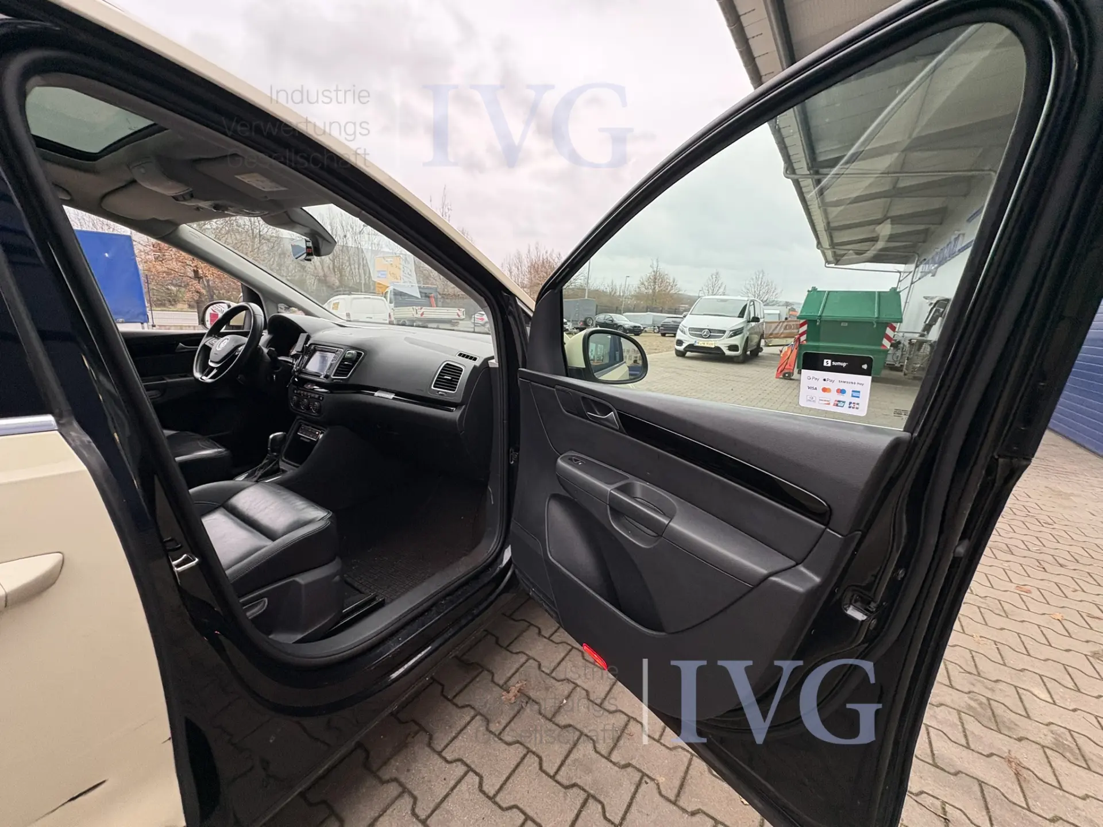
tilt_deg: -13.4
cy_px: 414
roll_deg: -4.4
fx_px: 446
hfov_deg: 102.1
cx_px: 552
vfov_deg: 85.7
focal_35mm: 14
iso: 250
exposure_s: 1/60
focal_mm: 2.22
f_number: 2.2
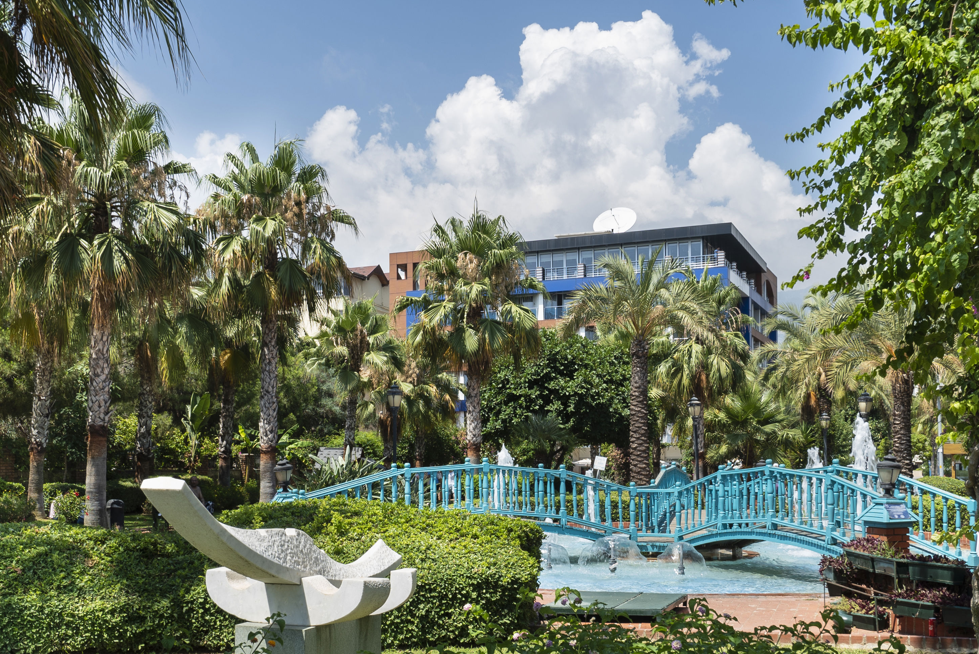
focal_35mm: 38
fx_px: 1034
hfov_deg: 50.7
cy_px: 438
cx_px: 500
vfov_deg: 34.8
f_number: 13
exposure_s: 1/80
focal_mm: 26
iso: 100
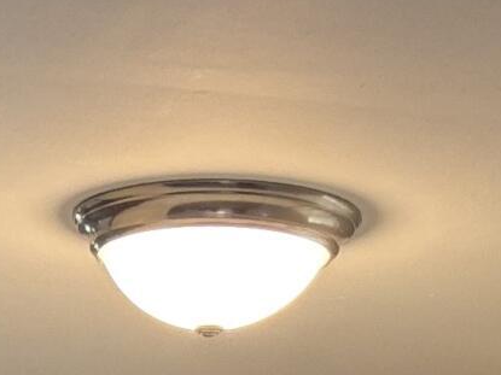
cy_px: 1191
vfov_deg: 7.0
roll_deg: -3.6
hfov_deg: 10.0
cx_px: -365
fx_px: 2720
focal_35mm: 188
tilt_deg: -5.4
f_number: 1.6
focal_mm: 5.96
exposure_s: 1/120
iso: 100
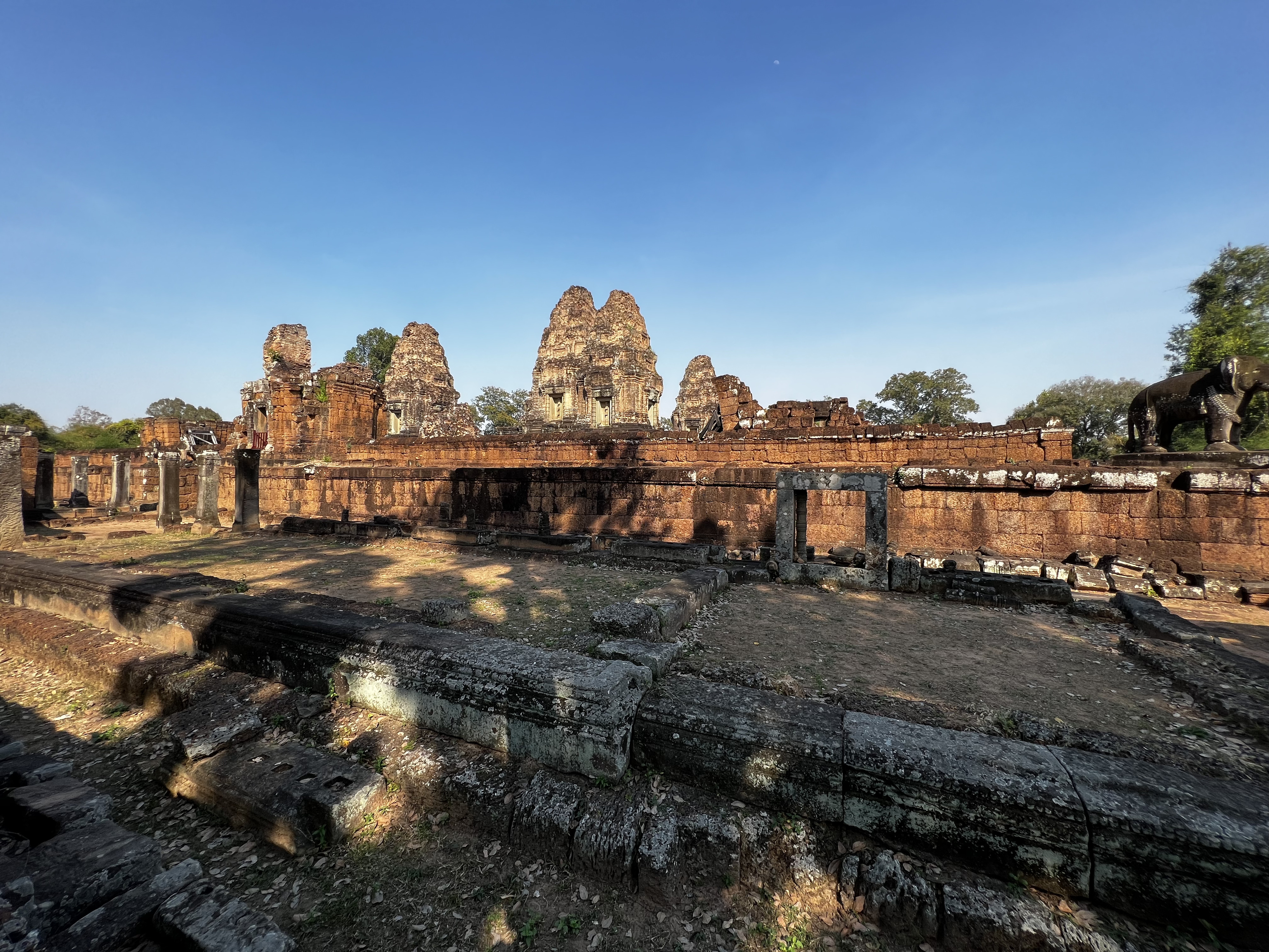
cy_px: 476
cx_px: 634
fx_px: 477
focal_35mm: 13
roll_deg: -0.3
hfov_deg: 106.2
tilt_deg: +1.3
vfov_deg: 89.9
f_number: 1.8
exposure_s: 1/927
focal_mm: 1.57
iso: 32
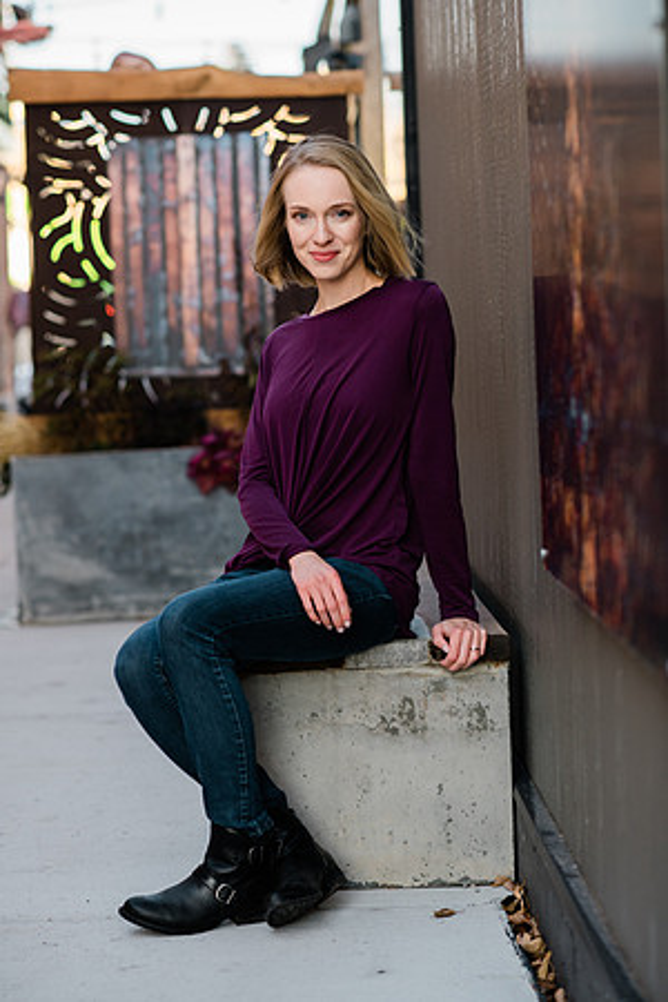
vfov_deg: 23.9
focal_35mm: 85
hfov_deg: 16.1
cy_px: 501
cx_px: 334
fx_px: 2366
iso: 200
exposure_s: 1/200
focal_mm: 85
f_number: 3.2
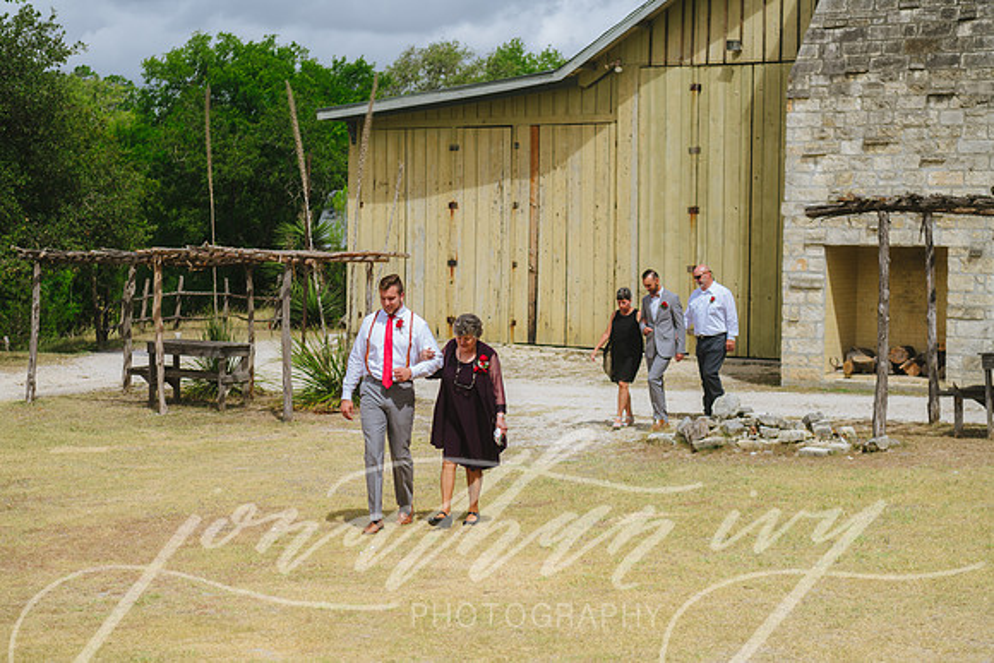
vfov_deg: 19.5
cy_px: 332
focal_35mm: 70
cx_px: 497
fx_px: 1933
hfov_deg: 28.8
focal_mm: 70
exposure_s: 1/800
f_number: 2.8
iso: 31
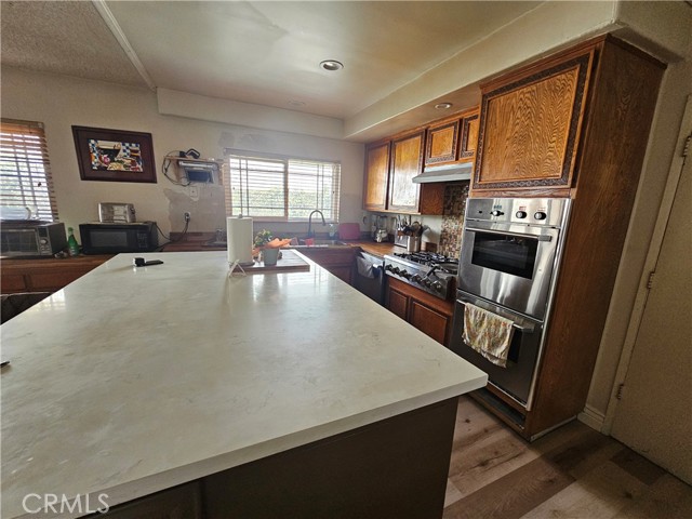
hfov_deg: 106.2
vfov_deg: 89.9
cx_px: 346
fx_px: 260
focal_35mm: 13
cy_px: 260
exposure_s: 1/60
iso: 400
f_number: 2.2
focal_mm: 2.2
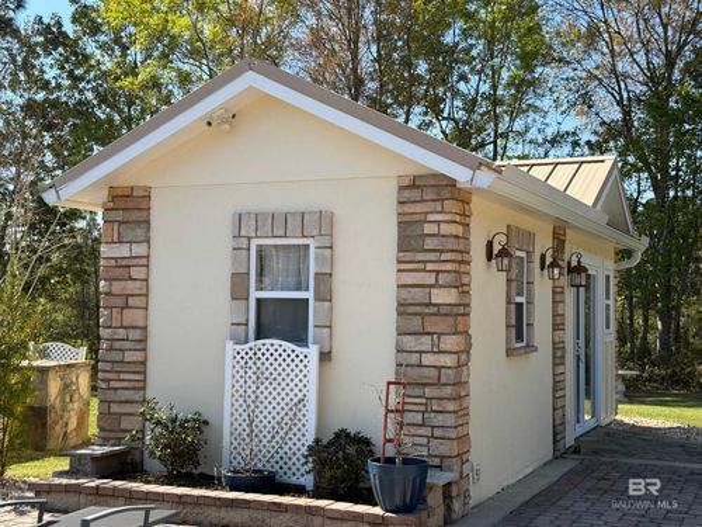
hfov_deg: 39.7
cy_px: 264
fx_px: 973
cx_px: 351
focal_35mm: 48
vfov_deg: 30.3
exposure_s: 1/3096
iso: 64
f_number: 1.78
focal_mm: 6.76
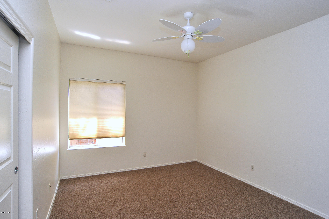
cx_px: 164
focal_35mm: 18
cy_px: 110
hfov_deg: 90.0
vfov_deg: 67.3
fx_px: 164
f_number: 10
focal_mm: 18
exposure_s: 1/30
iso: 1000
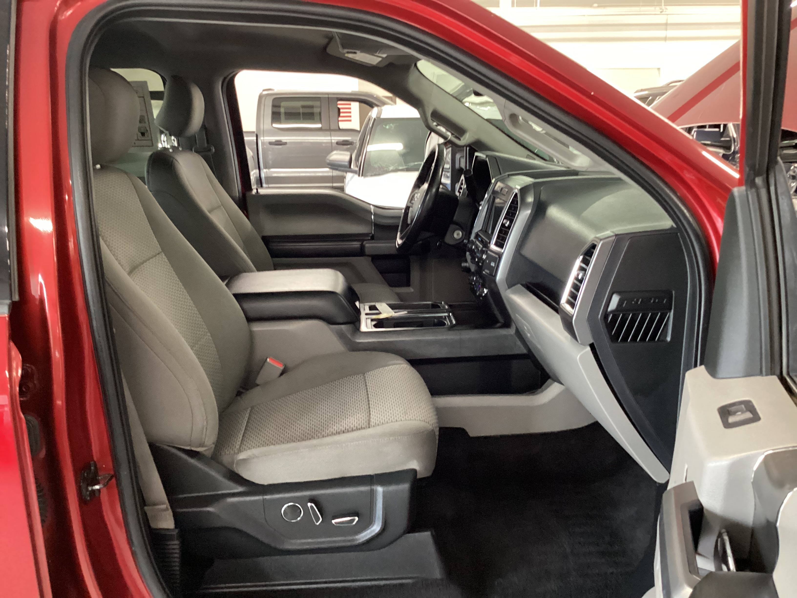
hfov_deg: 58.4
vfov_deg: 45.4
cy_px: 299
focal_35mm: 31
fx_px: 714
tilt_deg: -16.2
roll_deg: +0.9
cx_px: 398
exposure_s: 1/30
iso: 500
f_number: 2.4
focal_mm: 3.3
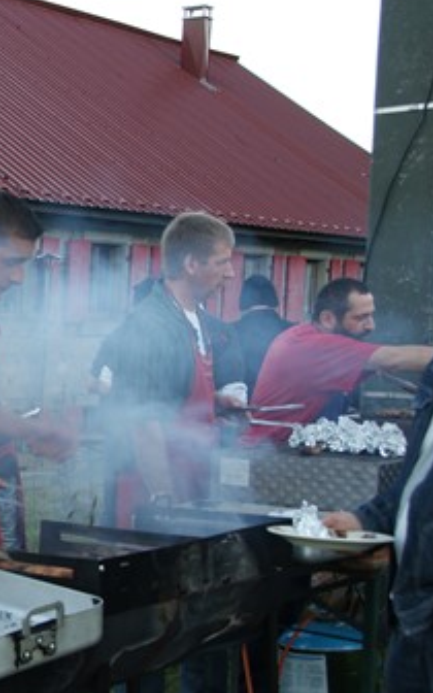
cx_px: -155
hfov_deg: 17.3
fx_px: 1322
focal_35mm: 70
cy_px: 375
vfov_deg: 29.4
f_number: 5
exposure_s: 1/40
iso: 100
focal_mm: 24
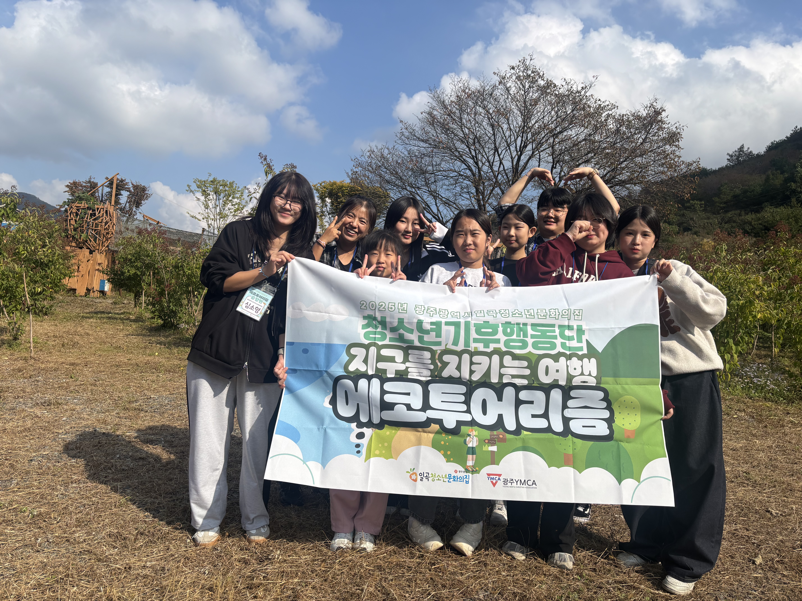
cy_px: 300
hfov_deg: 67.3
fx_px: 602
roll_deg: -6.1
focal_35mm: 26
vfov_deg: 53.1
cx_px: 401
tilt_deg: +3.0
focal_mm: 5.96
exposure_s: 1/4082
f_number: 1.6
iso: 50
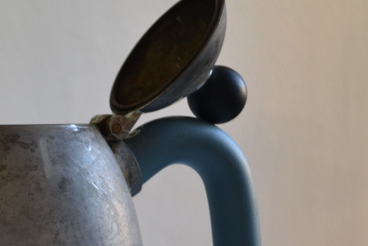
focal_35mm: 97
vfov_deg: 13.9
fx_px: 991
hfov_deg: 19.7
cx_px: -83
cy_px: 243
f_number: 4
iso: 400
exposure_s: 1/50
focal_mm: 22
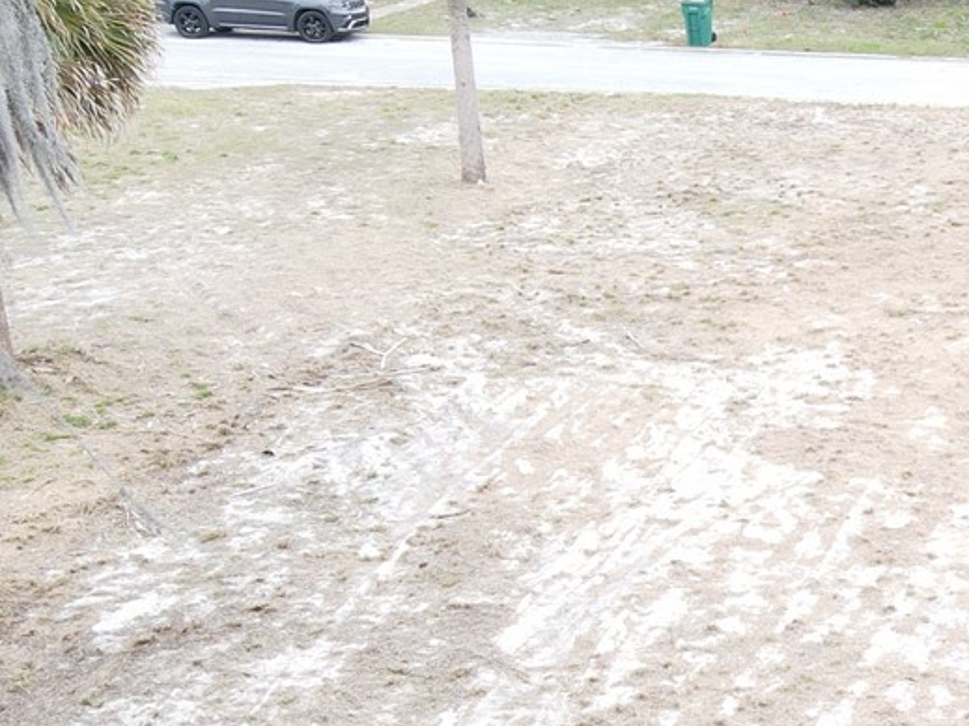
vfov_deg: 19.7
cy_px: 586
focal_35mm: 74
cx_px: 1195
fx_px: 2071
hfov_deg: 23.8
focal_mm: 4.5
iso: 100
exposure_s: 1/25
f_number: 2.8
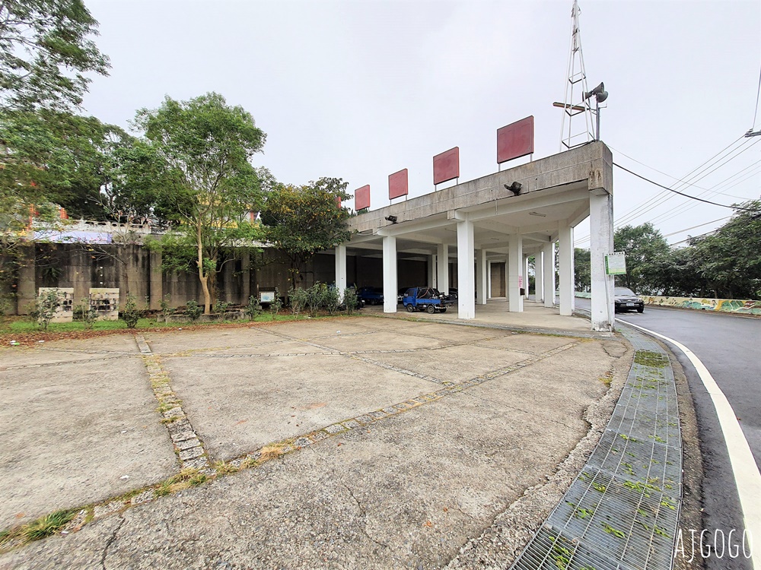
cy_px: 285
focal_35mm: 13
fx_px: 286
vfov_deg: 89.9
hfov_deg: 106.2
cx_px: 380
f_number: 2.2
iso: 50
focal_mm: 1.74
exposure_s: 1/670
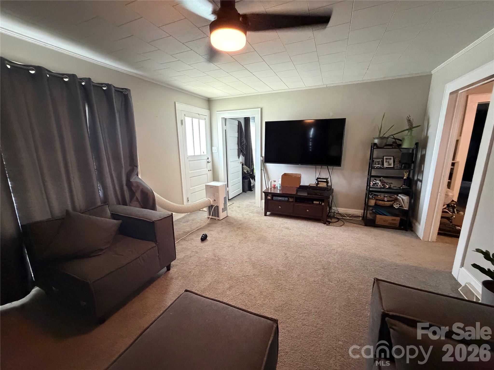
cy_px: 185
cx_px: 247
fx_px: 200
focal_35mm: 14
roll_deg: +1.8
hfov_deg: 102.1
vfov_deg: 85.7
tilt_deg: -11.2
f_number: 2.2
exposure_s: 1/60
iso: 1000
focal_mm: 2.22
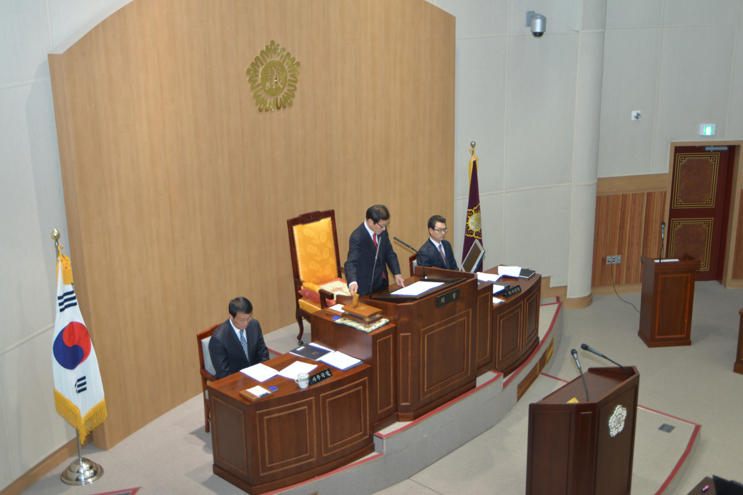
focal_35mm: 45
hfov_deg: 43.6
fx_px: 929
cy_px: 248
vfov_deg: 29.9
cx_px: 372
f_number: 4.5
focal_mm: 45
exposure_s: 1/80
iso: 1000
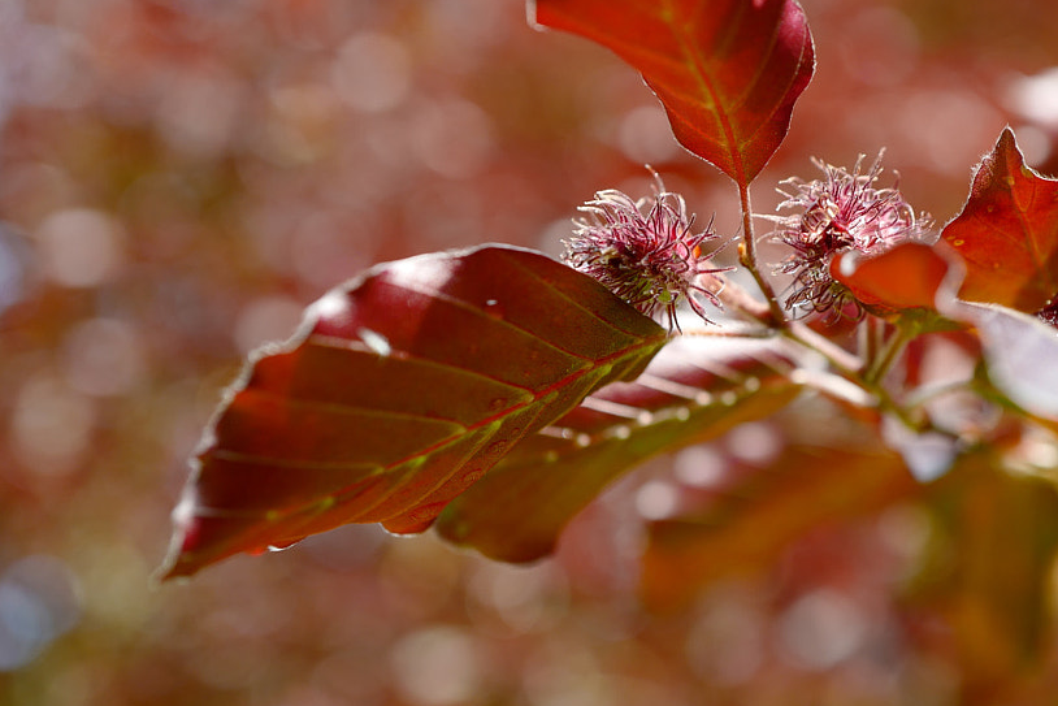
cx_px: 821
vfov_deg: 24.6
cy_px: 281
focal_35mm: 55
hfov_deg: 35.3
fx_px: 1617
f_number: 2.8
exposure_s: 1/250
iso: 100
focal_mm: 28
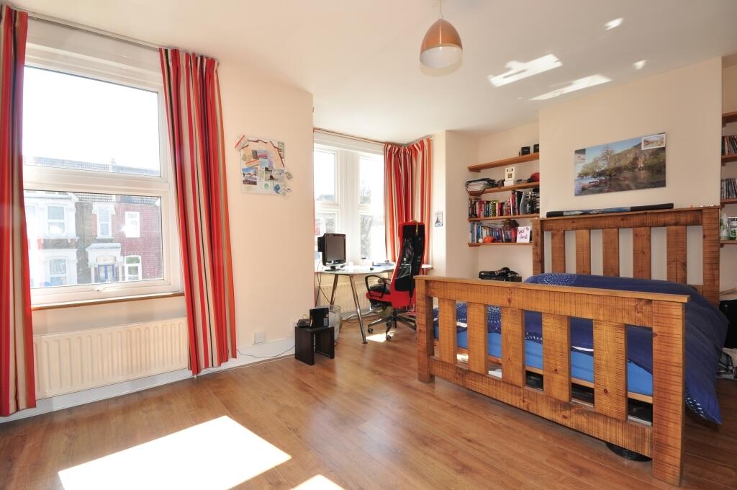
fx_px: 307
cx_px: 368
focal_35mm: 15
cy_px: 245
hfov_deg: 100.5
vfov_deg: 77.2
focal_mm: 10
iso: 200
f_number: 11
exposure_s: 1/15
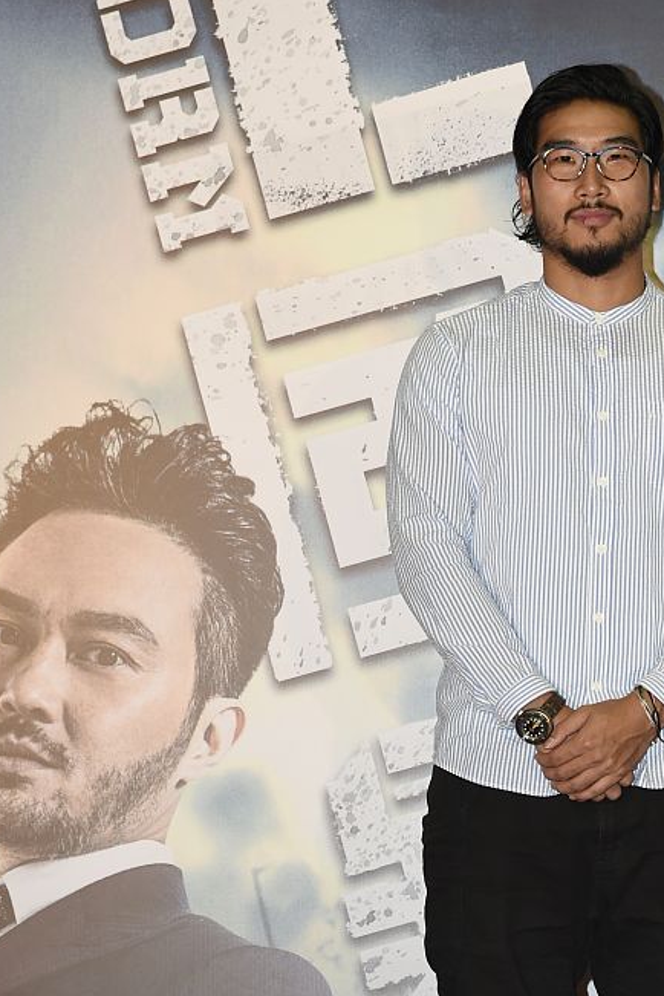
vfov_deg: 11.7
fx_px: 4841
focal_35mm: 175
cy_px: 643
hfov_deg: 7.8
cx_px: 570
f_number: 6.3
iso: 1600
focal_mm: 95
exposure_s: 1/200
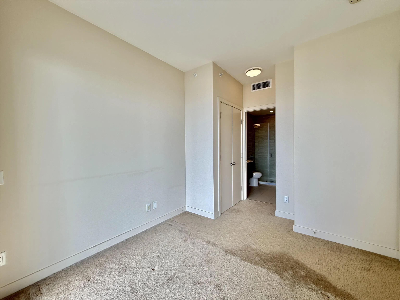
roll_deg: +1.2
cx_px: 200
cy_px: 150
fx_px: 162
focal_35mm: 14
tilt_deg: -1.7
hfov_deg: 102.1
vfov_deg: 85.7
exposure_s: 1/120
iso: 64
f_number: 2.2
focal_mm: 2.22
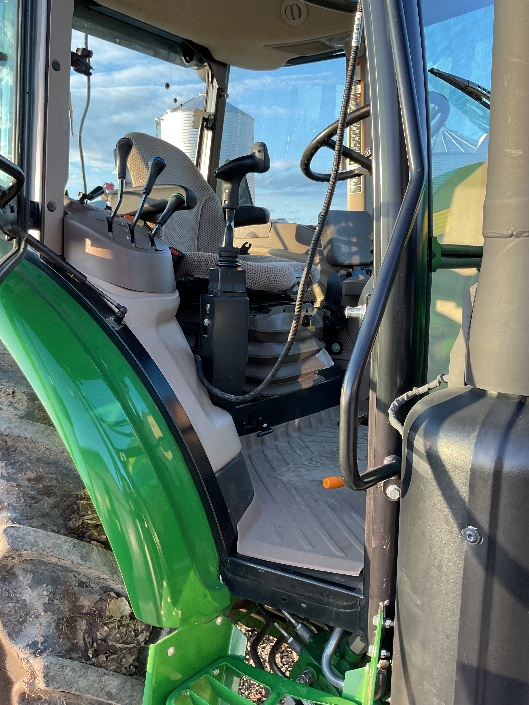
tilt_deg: -6.6
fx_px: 591
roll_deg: +0.4
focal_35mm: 29
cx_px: 264
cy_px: 352
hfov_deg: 48.2
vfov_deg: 61.7
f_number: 1.8
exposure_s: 1/120
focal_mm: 3
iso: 25
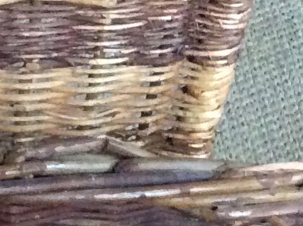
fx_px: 1503
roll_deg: -0.3
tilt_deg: -37.3
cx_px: -135
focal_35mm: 172
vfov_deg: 8.5
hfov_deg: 11.1
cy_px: 265
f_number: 2.4
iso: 400
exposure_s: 1/17
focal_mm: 3.3
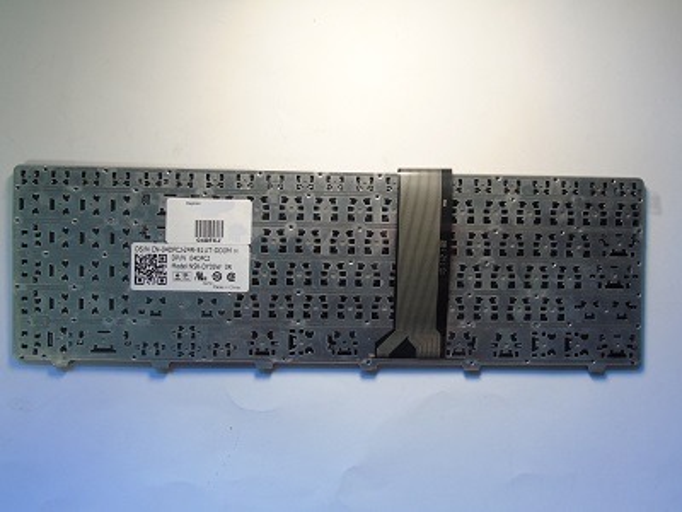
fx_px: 571
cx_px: 341
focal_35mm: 29
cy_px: 256
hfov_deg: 61.7
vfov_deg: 48.2
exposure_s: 1/8
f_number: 4.5
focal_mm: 5.2
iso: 200
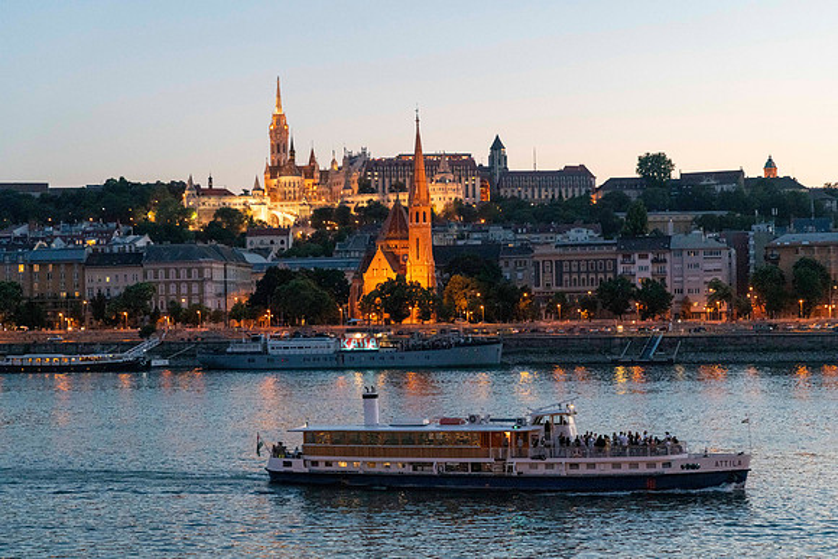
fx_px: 1630
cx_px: 419
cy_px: 280
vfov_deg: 19.5
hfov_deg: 28.8
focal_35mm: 70
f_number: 4
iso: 2500
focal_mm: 70
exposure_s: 1/160
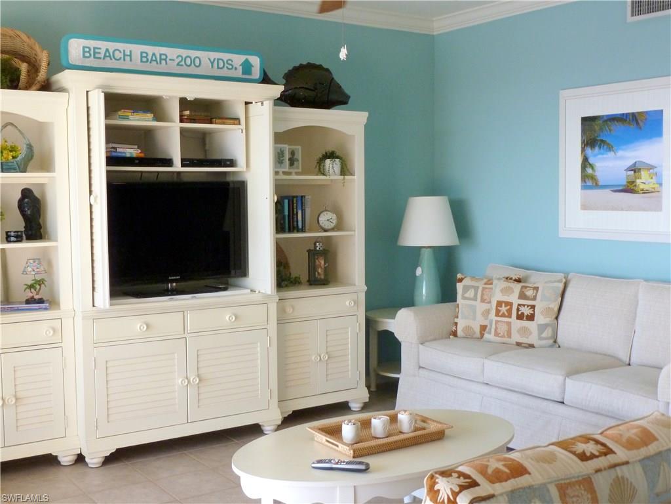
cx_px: 336
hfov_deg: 49.0
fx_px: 737
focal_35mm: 38
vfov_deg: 37.7
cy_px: 252
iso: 250
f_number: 3.8
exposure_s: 1/60
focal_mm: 6.8
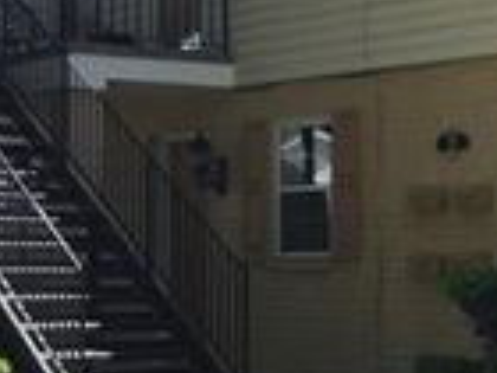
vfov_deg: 13.3
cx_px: 643
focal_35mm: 111
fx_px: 1594
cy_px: 183
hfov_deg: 16.7
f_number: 2.4
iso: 25
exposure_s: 1/337
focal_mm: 3.3
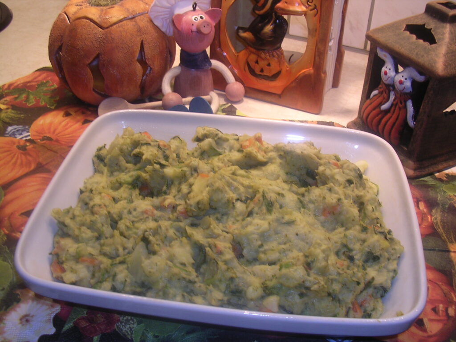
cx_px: 228
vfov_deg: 37.7
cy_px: 171
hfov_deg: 49.0
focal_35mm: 38
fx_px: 501
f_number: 2.8
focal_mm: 5.8
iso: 100
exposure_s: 1/30
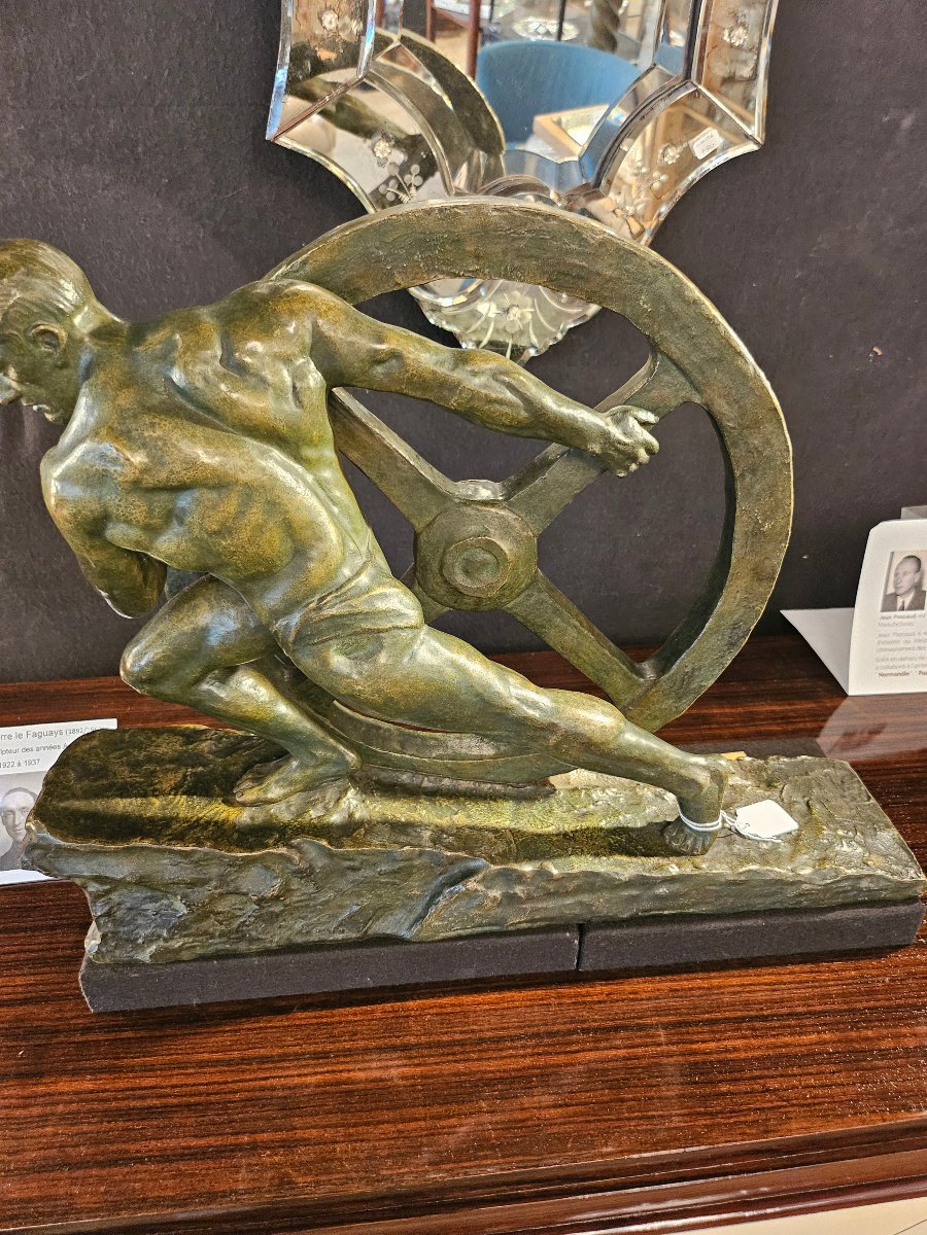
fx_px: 857
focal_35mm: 24
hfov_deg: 56.8
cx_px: 464
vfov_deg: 71.6
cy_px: 618
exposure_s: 1/100
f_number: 1.8
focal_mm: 5
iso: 640
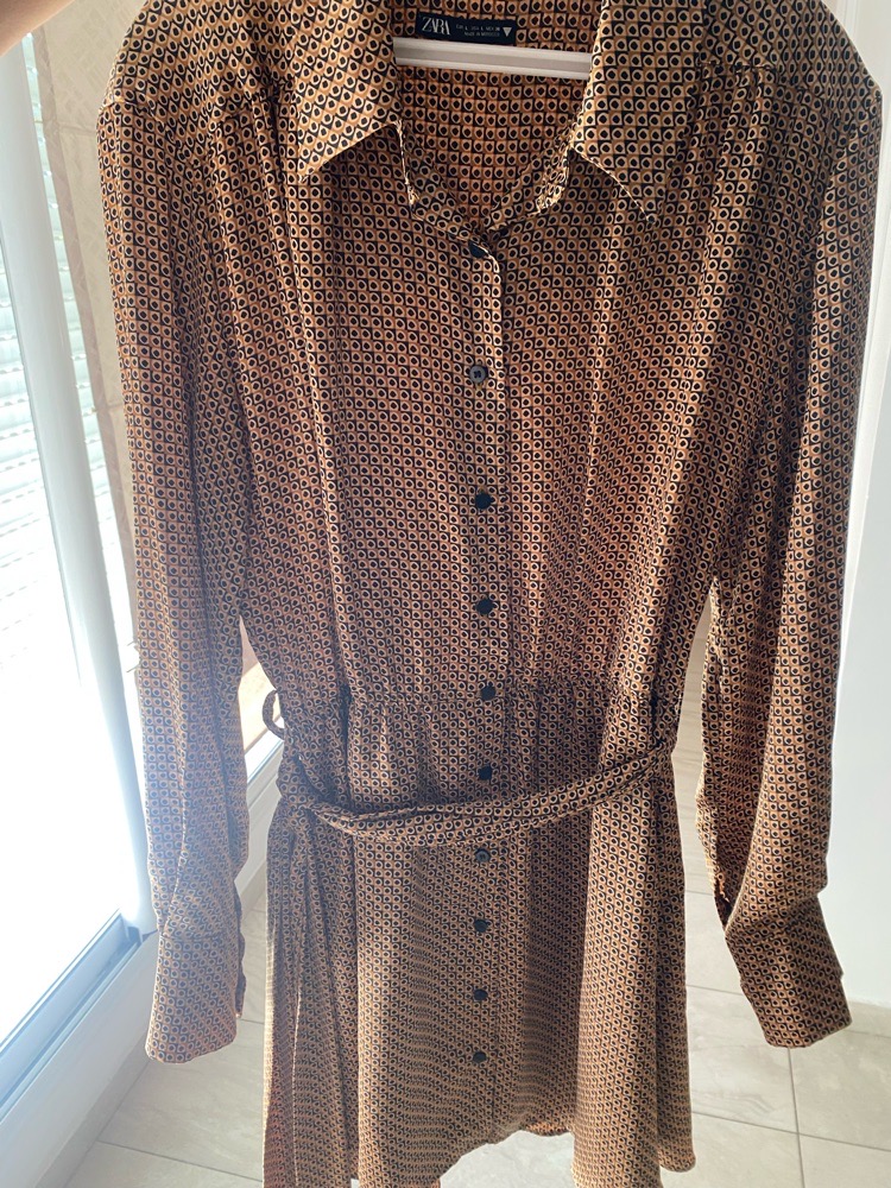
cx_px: 446
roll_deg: +0.9
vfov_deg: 67.3
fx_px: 892
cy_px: 594
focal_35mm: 26
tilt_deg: -20.3
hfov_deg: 53.1
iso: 125
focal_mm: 4.25
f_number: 1.8
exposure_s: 1/62
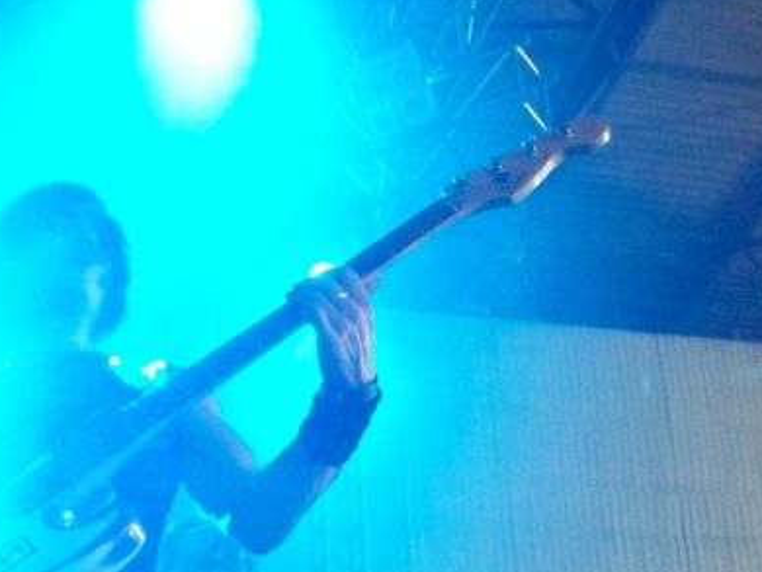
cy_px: 385
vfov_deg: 20.1
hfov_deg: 26.6
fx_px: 1608
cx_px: 274
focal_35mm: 73
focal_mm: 7.54
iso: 1000
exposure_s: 1/60
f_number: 2.8
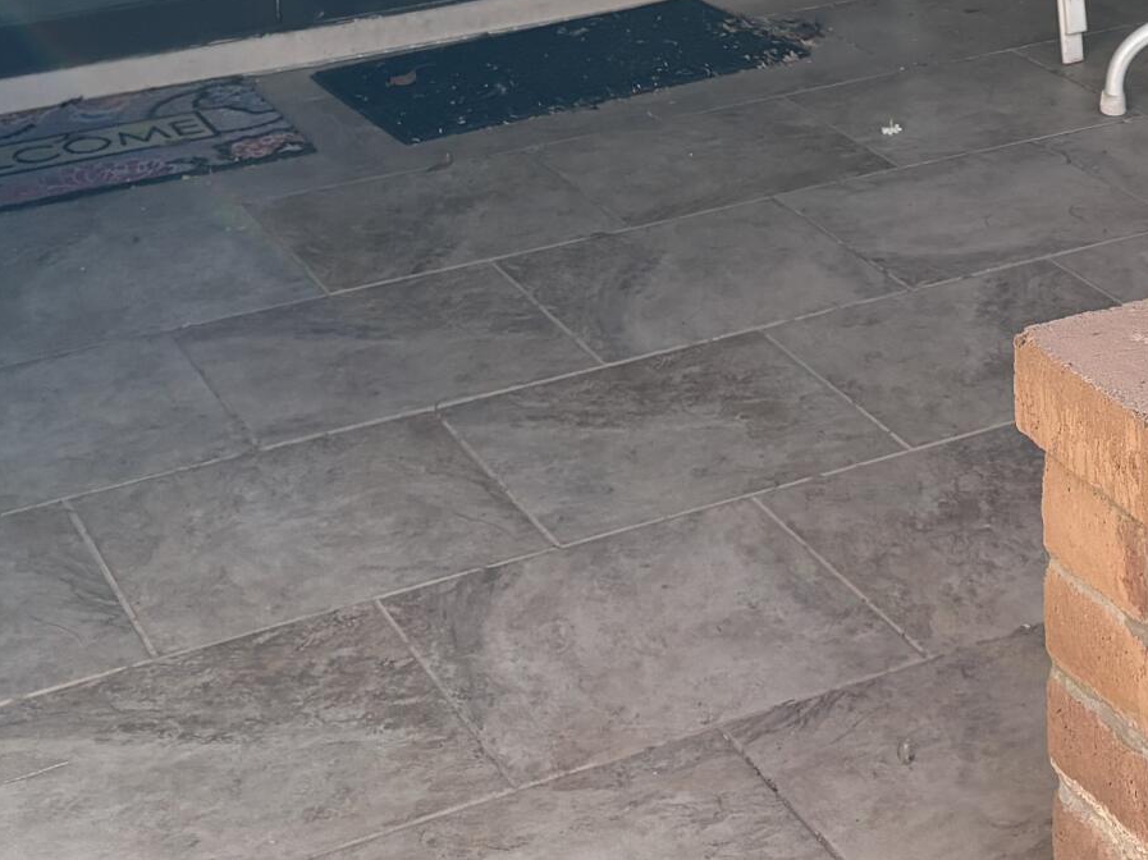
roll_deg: +1.5
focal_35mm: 87
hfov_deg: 21.9
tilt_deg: -6.5
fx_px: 2884
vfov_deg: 15.5
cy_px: -474
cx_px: 1056
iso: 50
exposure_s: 1/466
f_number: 1.6
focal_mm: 5.96
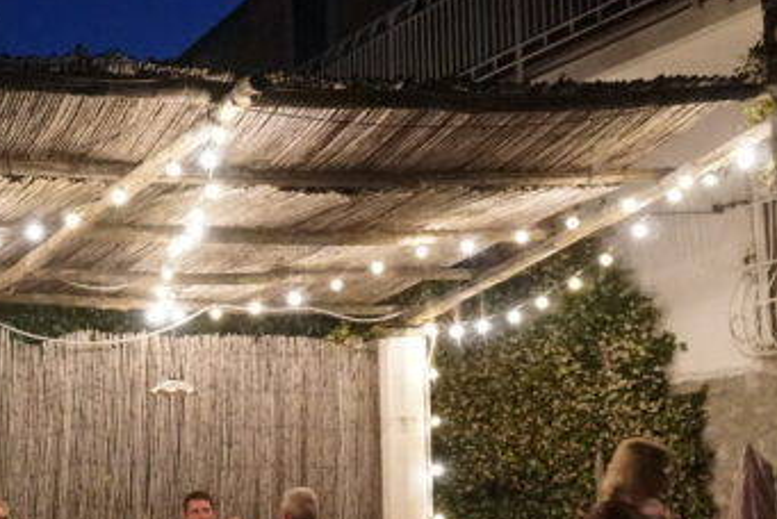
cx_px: 36
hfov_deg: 26.8
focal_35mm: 72
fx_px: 1555
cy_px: 290
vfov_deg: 19.0
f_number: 4
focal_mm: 16
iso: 6400
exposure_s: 1/50
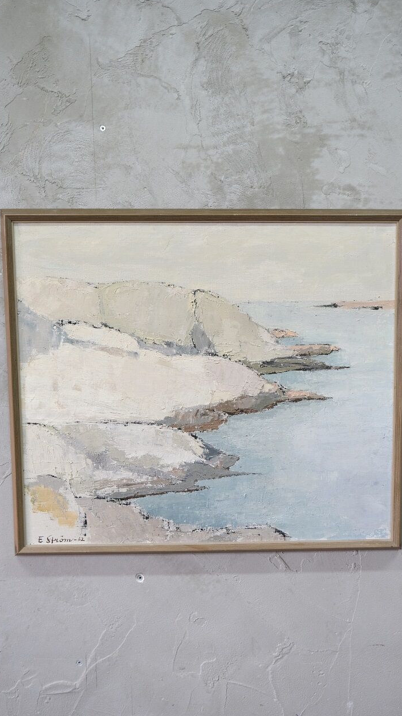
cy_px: 360
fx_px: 645
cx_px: 208
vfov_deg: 58.0
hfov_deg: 34.6
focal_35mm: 34
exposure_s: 1/30
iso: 800
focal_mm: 21.2
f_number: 4
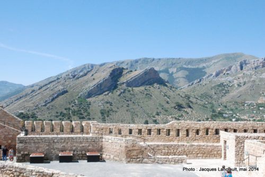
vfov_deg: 33.1
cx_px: 132
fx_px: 299
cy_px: 88
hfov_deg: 47.9
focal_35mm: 40
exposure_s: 1/800
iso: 1600
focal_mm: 27
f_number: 14
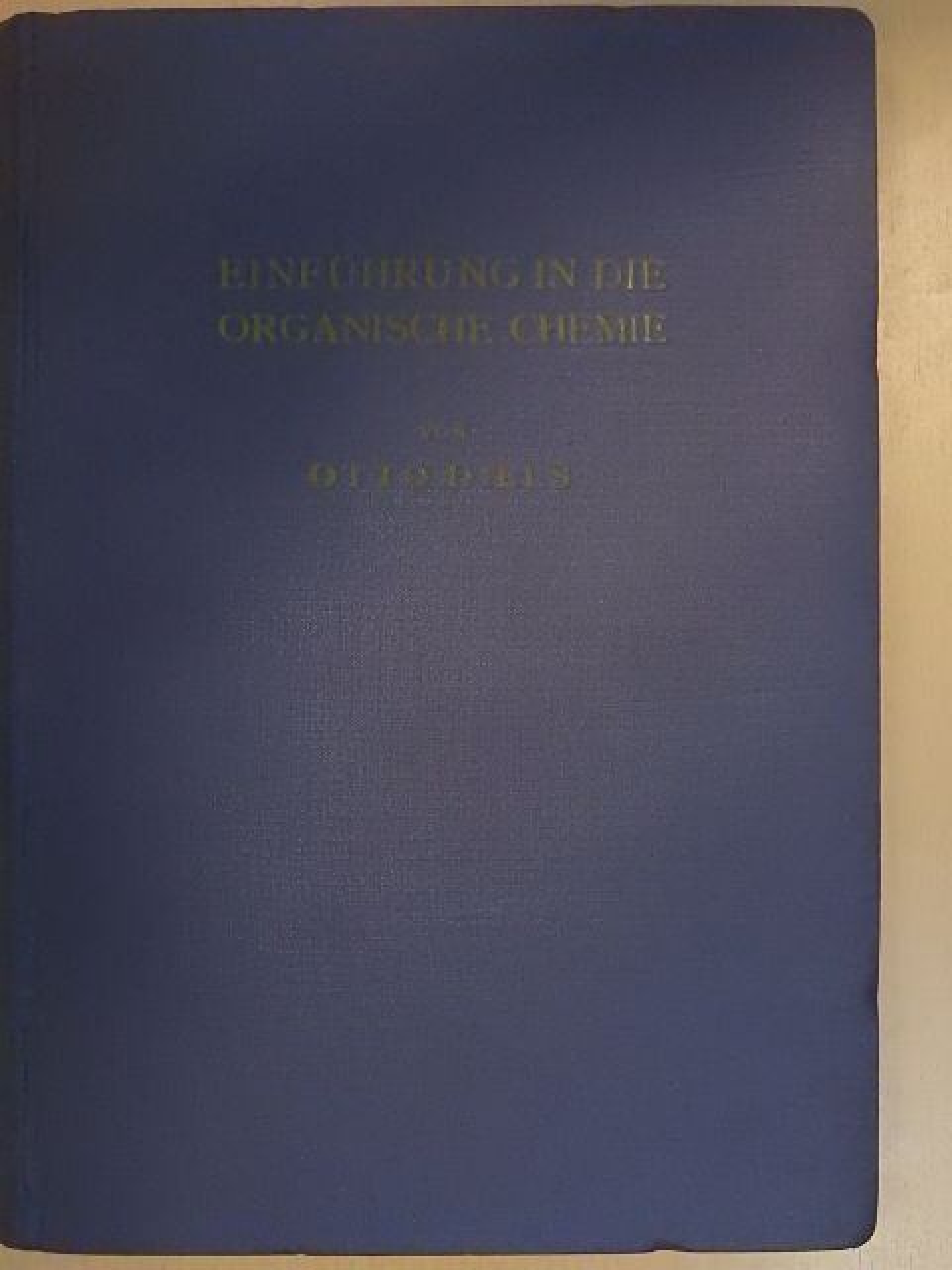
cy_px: 635
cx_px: 476
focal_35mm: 40
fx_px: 1467
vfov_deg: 46.8
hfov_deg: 36.0
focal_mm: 7.2
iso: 1600
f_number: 3.8
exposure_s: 1/200
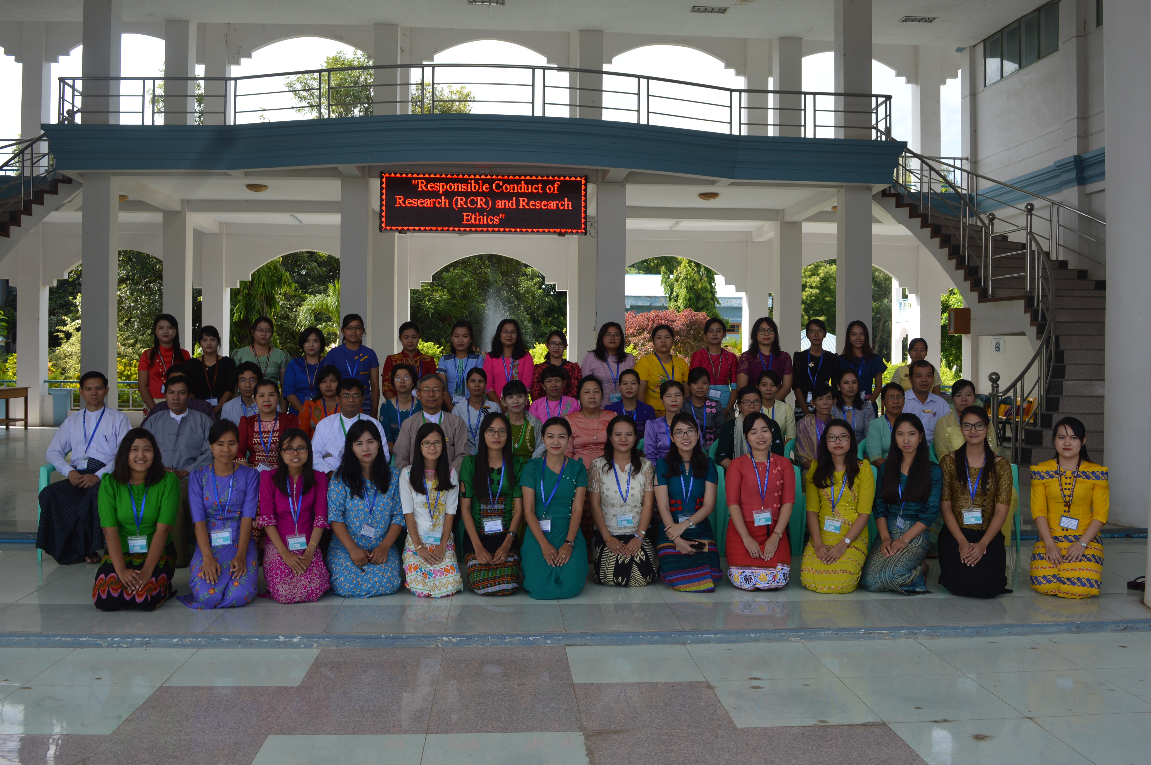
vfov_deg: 39.9
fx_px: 1054
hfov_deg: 57.3
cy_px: 382
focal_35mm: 33
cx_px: 576
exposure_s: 1/160
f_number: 6.3
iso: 100
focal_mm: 22
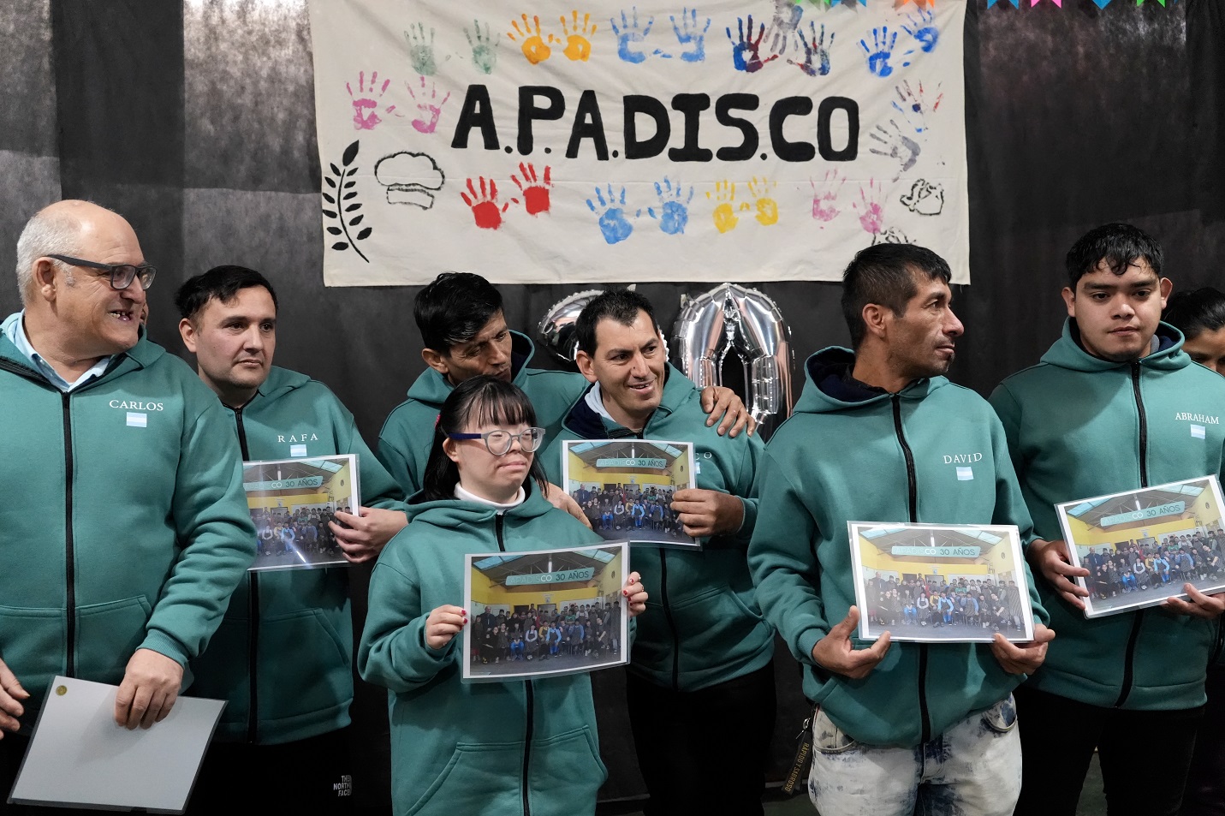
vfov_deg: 35.9
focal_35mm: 37
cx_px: 612
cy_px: 408
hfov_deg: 51.9
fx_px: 1259
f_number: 4.5
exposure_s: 1/200
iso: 8000
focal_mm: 37
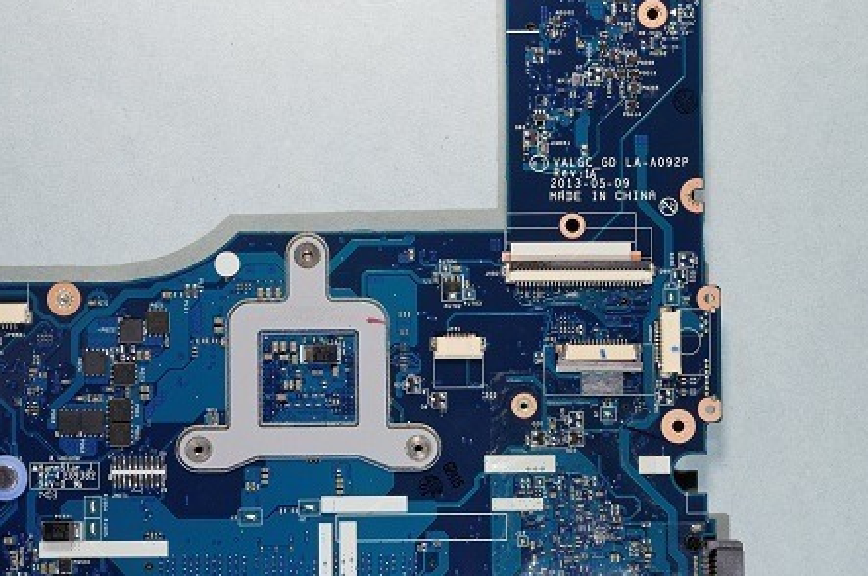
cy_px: 343
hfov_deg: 30.4
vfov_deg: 20.5
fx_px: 1589
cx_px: 327
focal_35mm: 66
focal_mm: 26
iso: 100
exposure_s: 1/5
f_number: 8
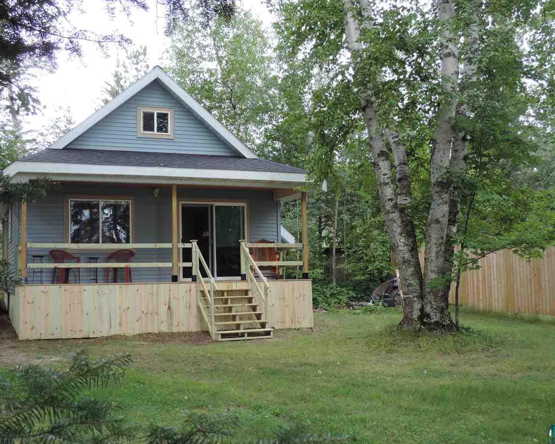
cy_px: 215
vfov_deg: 34.2
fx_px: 723
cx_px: 256
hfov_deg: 42.0
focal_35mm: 44
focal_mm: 7.1
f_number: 3.3
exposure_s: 1/60
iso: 80
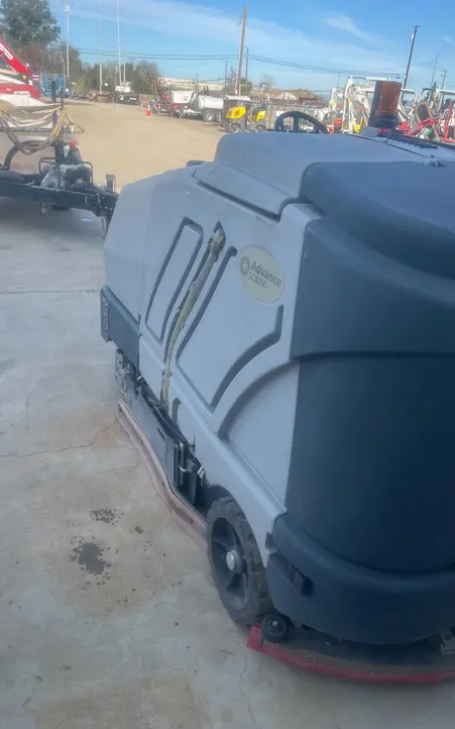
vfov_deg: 66.5
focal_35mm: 28
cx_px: 200
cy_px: 367
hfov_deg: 44.4
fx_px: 556
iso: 50
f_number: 1.6
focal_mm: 5.1
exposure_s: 1/1238
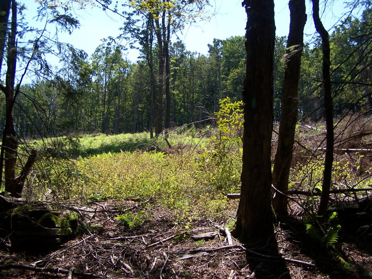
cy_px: 140
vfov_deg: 37.7
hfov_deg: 49.0
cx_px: 186
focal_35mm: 38
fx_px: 408
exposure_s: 1/640
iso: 80
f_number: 2.8
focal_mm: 6.3
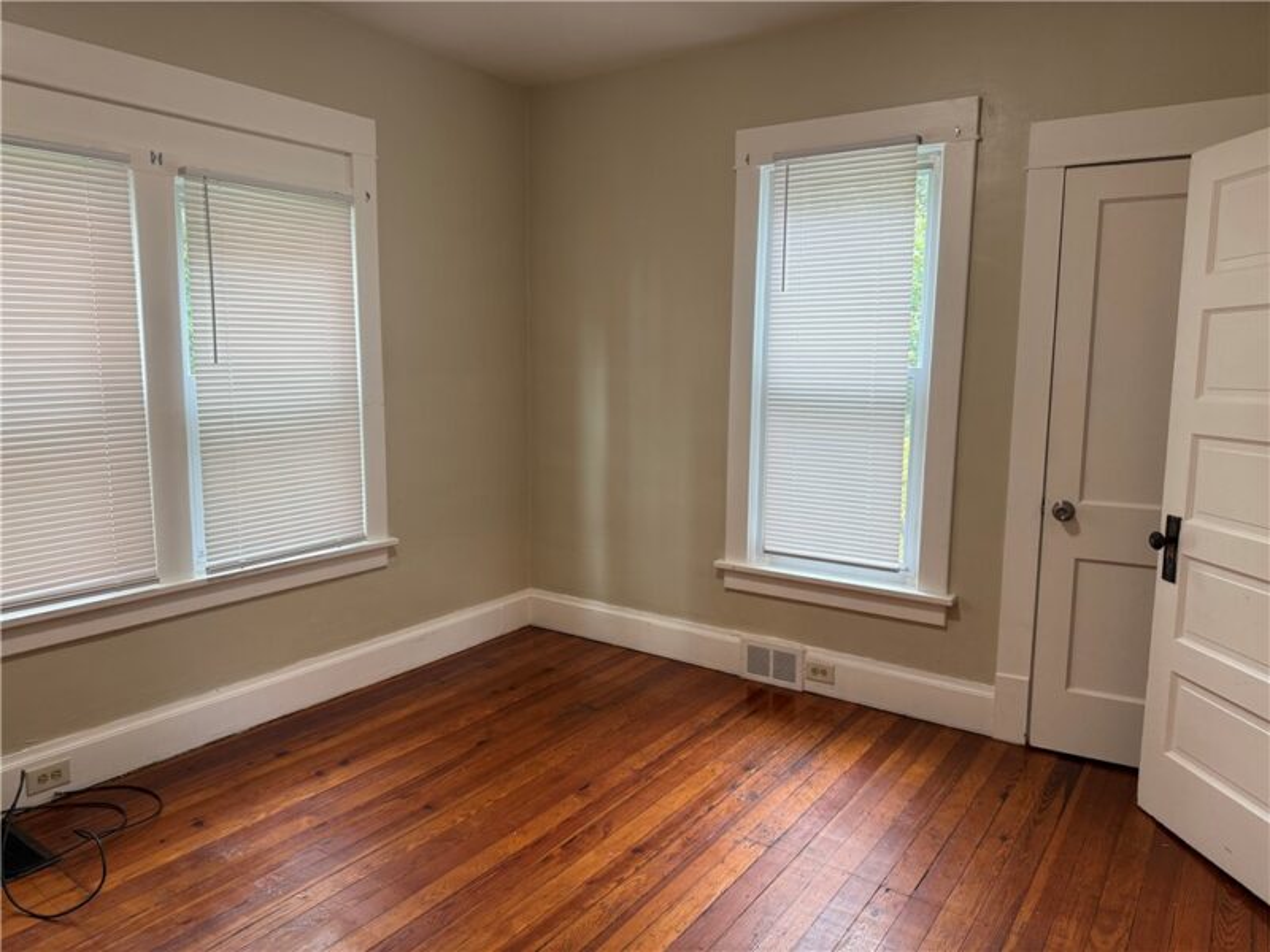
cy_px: 476
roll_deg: -0.3
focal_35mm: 24
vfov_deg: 56.8
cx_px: 635
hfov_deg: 71.6
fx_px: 881
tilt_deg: -7.9
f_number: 1.78
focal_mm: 6.76
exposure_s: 1/120
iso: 200
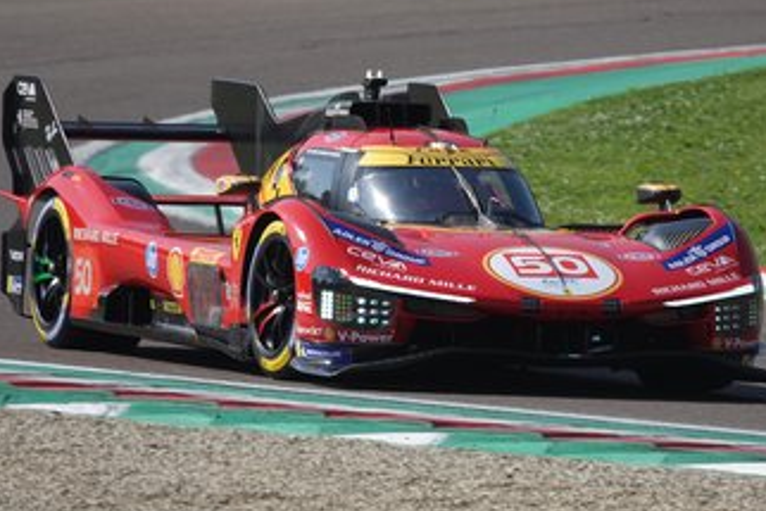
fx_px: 16667
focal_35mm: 783
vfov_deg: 1.8
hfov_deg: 2.6
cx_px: 476
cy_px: 318
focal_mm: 205.6
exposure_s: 1/800
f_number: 4.5
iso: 100
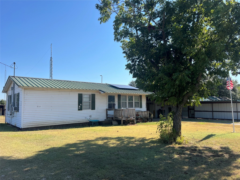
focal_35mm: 26
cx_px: 120
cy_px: 90
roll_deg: +0.9
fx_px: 180
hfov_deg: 67.3
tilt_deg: +3.8
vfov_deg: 53.1
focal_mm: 5.7
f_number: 1.5
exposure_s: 1/3571
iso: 50
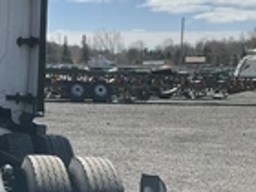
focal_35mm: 83
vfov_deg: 17.8
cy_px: 86
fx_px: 614
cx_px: -59
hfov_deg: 21.7
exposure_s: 1/2667
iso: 25
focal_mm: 3
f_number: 1.8
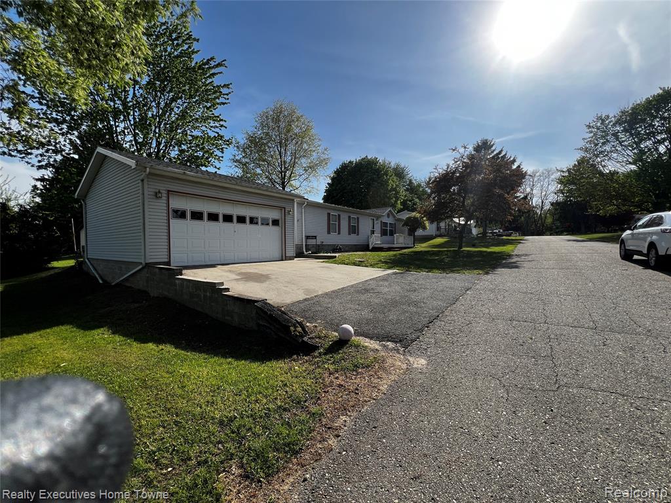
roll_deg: +1.0
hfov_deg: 106.2
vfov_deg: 89.9
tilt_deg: -1.8
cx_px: 336
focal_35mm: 13
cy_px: 252
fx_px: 252
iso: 32
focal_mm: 1.57
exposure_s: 1/1179
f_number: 1.8
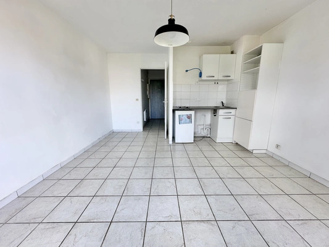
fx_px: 133
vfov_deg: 85.7
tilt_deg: -10.7
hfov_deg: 102.1
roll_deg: +0.4
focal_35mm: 14
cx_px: 164
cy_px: 124
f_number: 2.2
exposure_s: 1/99
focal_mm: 2.22
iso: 80
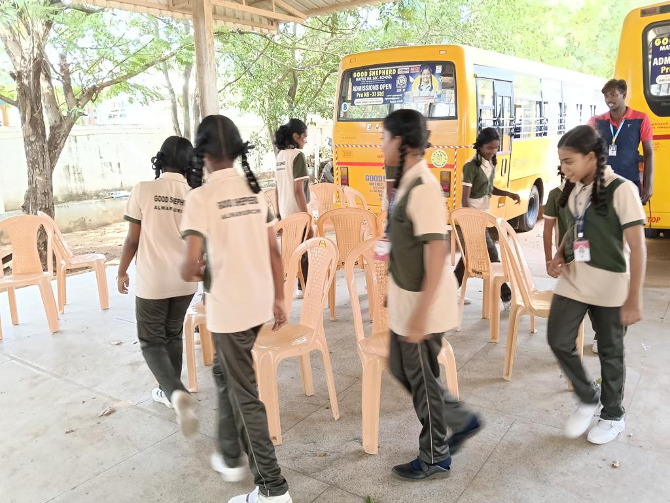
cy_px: 252
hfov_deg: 65.3
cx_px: 335
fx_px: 523
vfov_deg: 51.4
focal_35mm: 27
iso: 320
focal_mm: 3.98
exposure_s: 1/60
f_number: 1.8
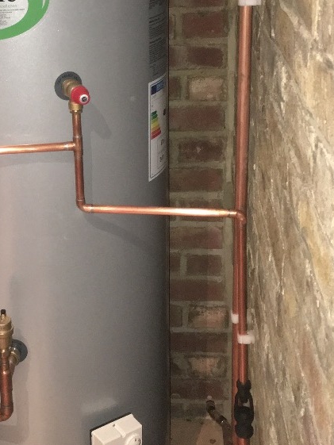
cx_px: 38
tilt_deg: -17.8
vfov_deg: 30.9
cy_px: 145
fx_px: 797
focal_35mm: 62
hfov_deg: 23.1
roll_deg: +3.6
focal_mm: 4.15
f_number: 2.2
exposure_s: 1/17
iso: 200
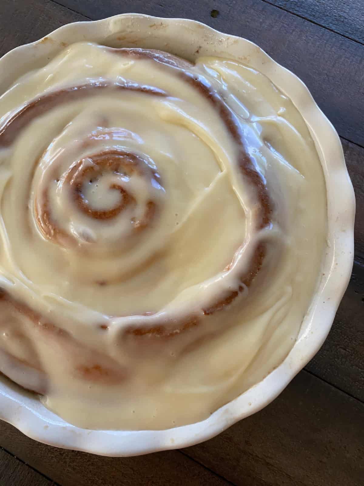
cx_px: 182
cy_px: 243
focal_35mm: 26
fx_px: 365
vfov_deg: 67.3
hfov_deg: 53.0
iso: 250
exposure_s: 1/60
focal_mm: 4.2
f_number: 1.8
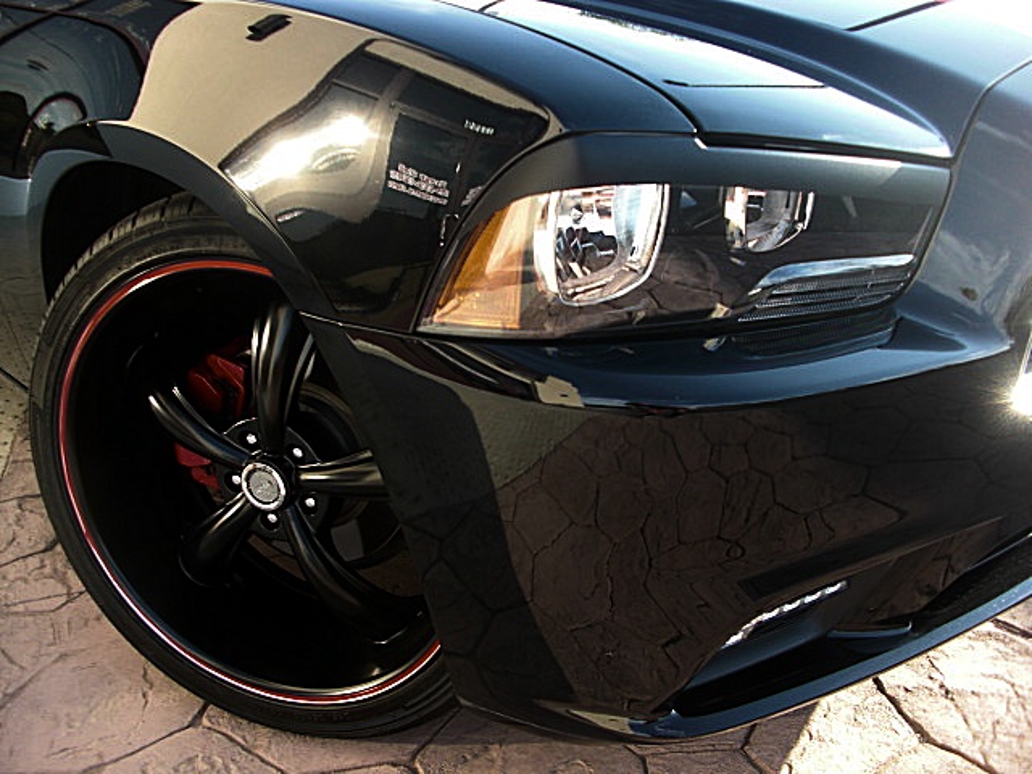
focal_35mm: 36
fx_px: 1073
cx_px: 516
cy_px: 387
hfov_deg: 51.4
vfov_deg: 39.7
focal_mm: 6.3
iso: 50
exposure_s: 1/100
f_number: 2.8
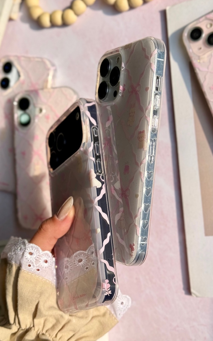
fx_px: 474
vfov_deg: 39.6
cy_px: 170
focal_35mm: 51
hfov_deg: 25.3
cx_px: 109
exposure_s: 1/2342
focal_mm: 6.76
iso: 80
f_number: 1.78
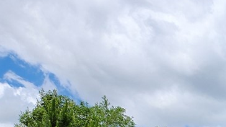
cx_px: 456
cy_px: 318
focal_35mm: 110
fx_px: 659
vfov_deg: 9.6
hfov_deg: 15.4
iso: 20
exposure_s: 1/1517
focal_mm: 5.4
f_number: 1.8
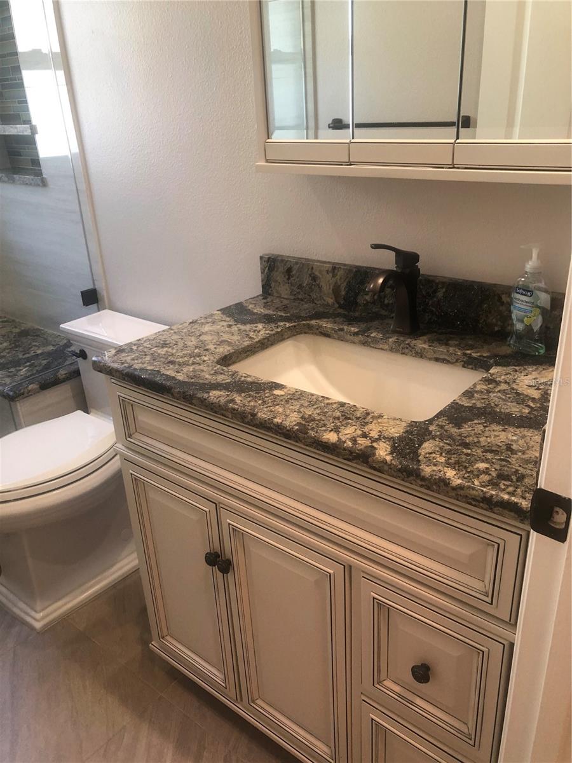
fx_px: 617
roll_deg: +2.8
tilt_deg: -14.6
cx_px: 286
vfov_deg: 63.4
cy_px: 382
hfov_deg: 49.7
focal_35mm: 28
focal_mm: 3.99
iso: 40
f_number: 1.8
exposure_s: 1/24
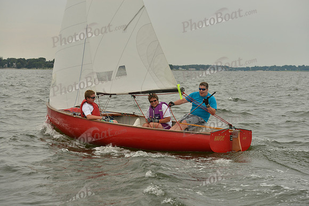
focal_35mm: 70
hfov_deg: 28.8
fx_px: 601
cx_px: 154
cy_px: 103
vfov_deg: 19.5
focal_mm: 70
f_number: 6.3
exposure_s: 1/1250
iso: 400
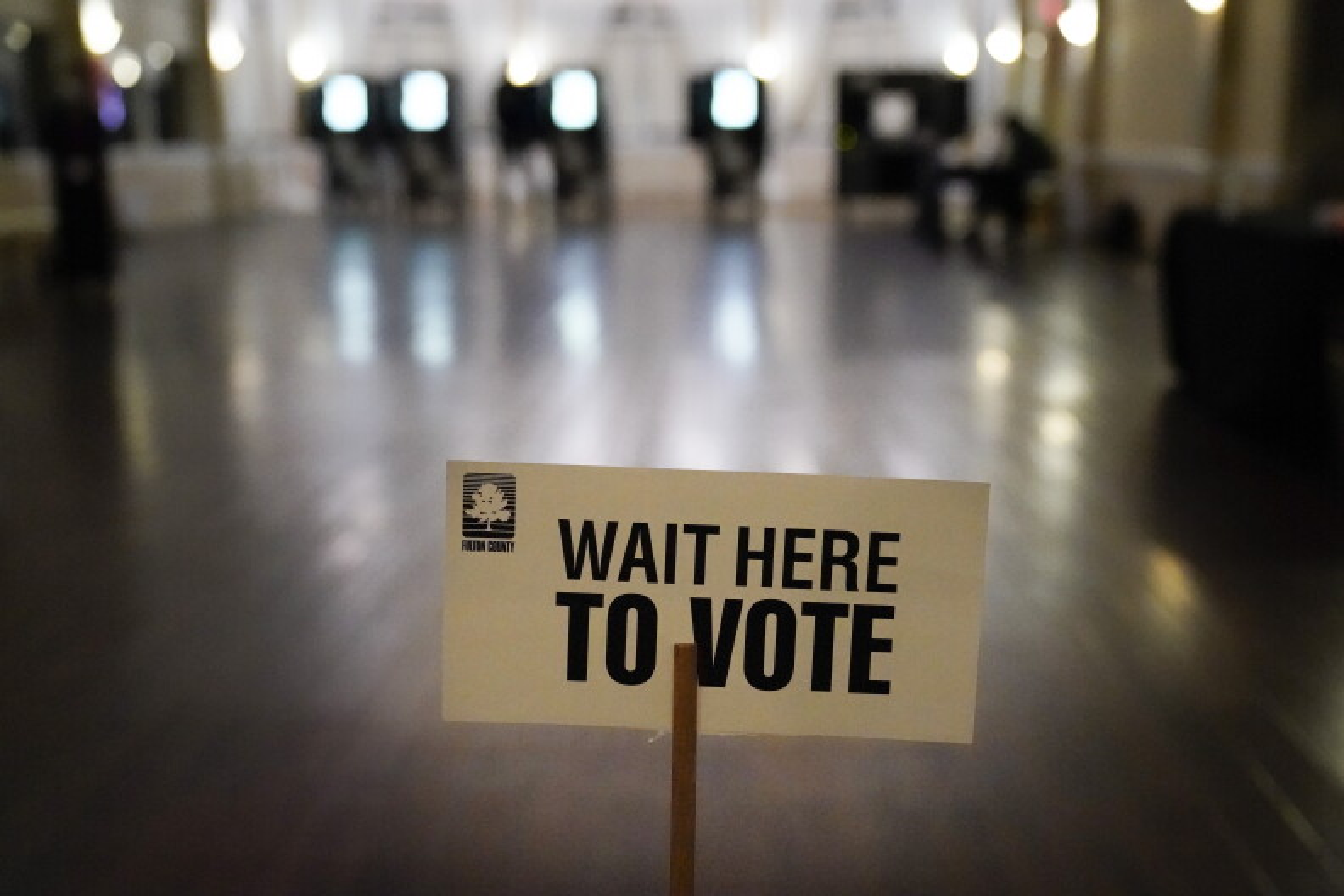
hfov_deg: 45.4
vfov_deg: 31.2
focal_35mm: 43
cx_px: 672
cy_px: 448
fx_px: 1605
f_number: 2.8
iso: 12800
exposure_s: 1/500
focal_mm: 43
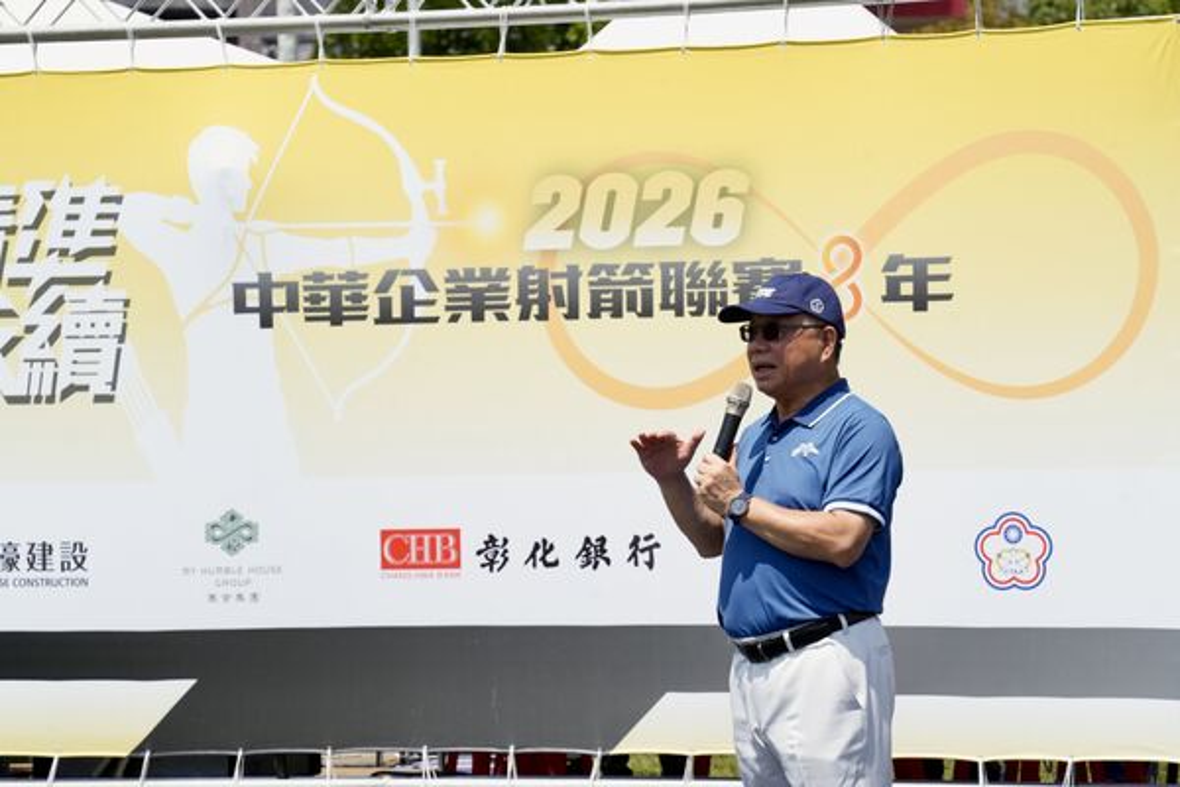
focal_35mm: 181
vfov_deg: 7.6
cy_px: 394
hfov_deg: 11.4
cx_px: 590
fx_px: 5932
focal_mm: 181
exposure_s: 1/3200
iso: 2500
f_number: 10
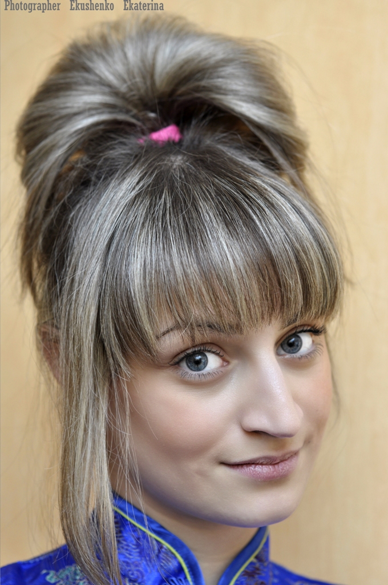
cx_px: 194
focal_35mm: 75
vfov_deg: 27.0
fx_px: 1216
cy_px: 292
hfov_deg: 18.1
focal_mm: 50
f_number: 3.2
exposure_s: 1/200
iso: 200
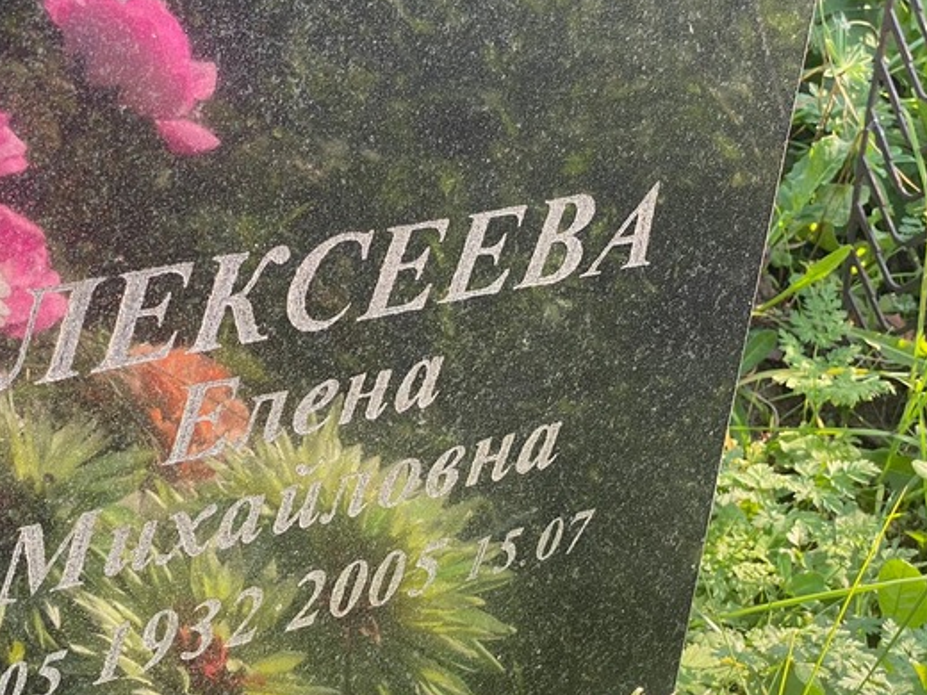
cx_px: 387
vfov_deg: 18.4
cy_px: 456
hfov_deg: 24.4
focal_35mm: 80
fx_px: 2142
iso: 20
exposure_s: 1/189
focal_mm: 6
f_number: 2
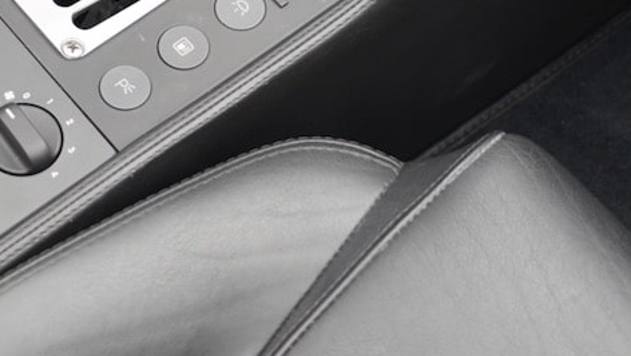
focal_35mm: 125
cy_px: -27
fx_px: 2092
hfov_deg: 16.8
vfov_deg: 9.6
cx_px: 5
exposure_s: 1/160
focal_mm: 44
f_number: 4
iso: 640
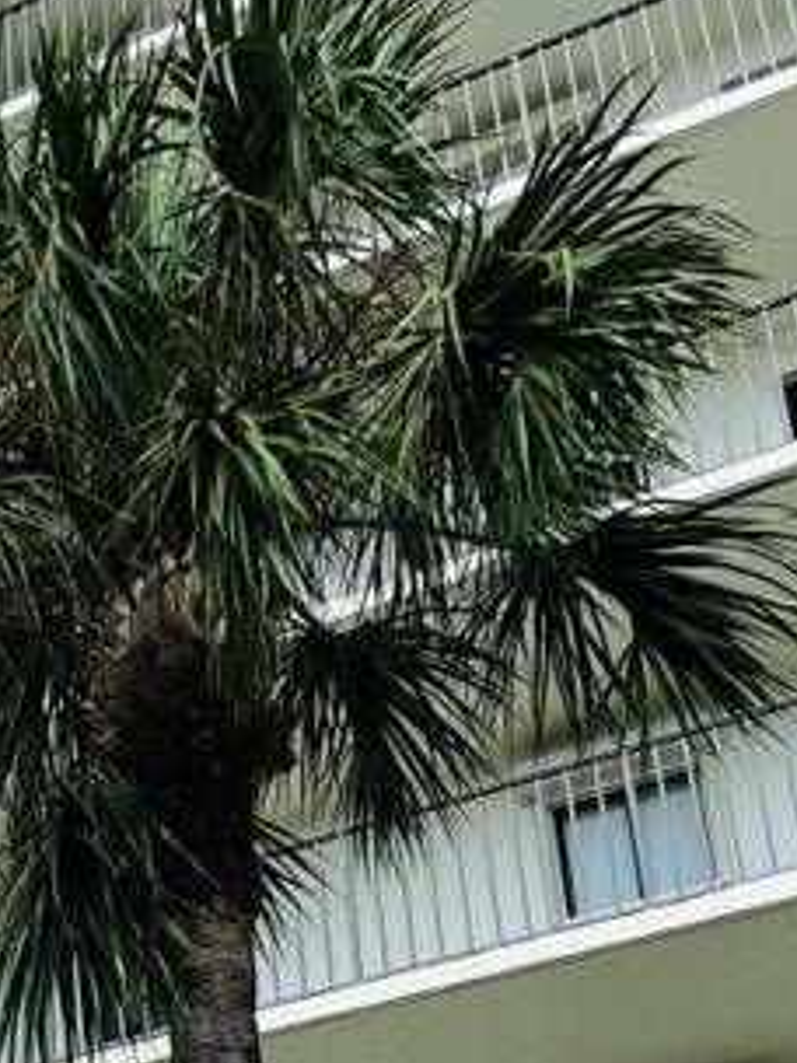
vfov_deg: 23.8
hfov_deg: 18.8
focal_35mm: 73
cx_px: -227
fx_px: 2241
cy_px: 1351
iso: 50
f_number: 1.5
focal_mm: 5.7
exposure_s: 1/3257
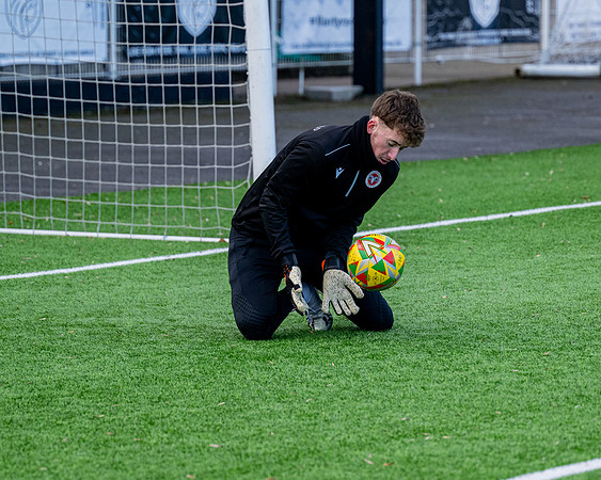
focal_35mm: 255
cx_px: 426
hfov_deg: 7.6
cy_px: 246
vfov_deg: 6.1
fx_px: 4543
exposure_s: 1/1250
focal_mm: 160
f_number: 4
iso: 1000
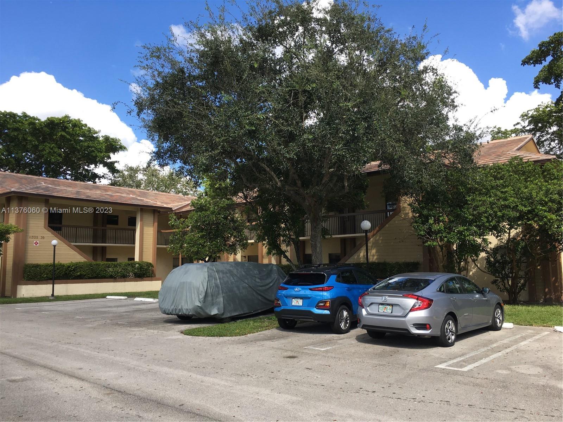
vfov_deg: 48.2
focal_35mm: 29
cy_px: 211
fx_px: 472
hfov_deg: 61.7
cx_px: 282
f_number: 2.2
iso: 25
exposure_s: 1/754
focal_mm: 4.15
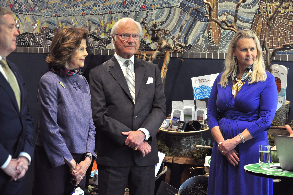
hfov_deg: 19.5
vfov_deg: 13.0
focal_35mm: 105
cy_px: 98
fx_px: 853
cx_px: 146
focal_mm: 70
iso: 1250
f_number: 4.5
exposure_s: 1/50
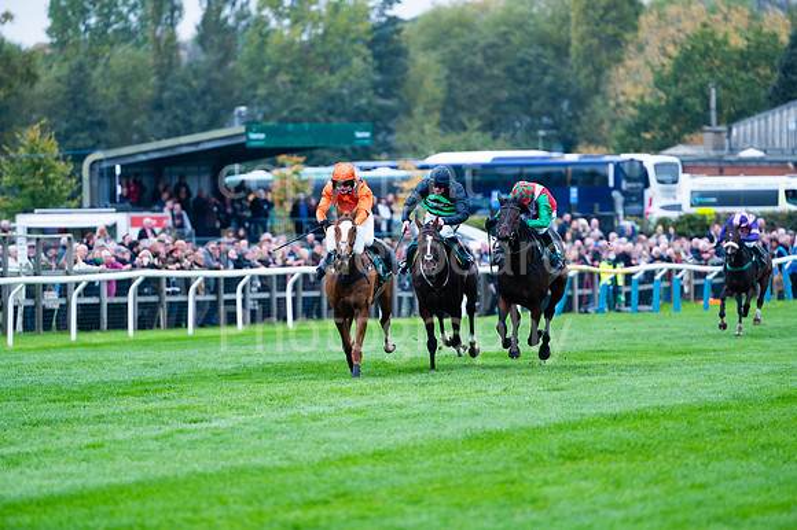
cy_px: 265
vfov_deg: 4.9
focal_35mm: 280
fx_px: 6195
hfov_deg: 7.4
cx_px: 398
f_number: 4
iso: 800
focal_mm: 280
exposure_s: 1/1000
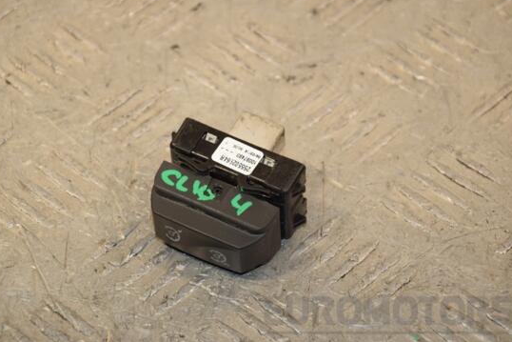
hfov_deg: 11.7
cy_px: 184
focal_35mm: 176
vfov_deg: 7.8
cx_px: 246
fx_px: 2497
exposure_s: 1/200
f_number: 6.3
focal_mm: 105
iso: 800
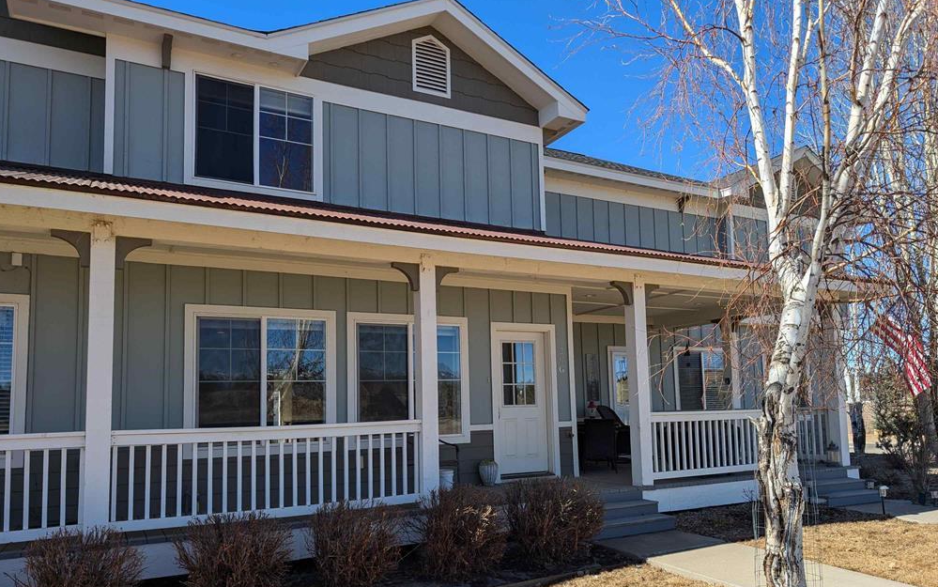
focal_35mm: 26
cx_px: 470
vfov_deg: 47.5
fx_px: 665
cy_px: 339
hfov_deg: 70.4
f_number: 1.68
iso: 16
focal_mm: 6.9
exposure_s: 1/673
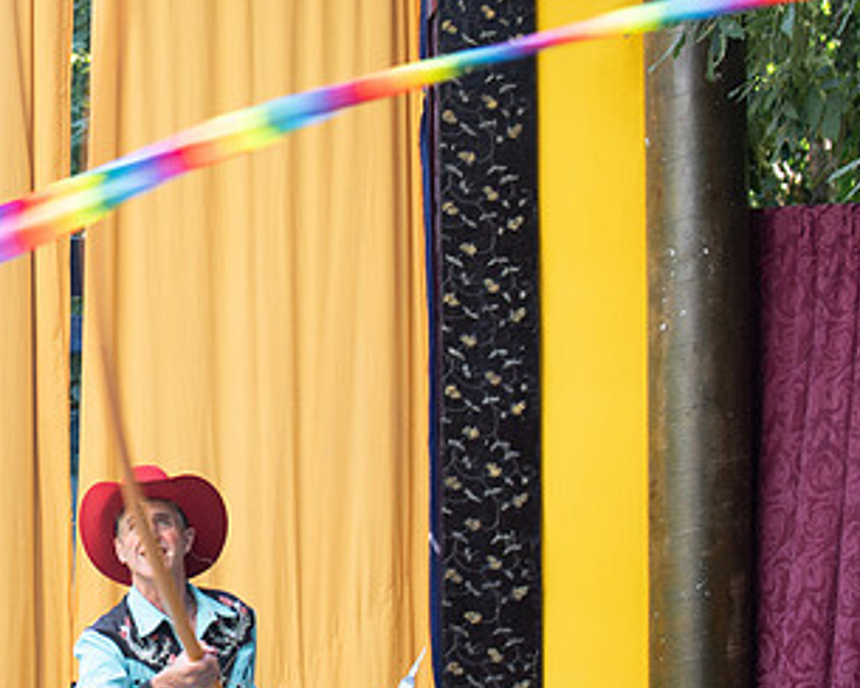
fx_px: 4327
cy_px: 372
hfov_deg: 11.2
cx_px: -3
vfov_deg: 9.1
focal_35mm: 170
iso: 1000
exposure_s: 1/160
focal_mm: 70
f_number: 4
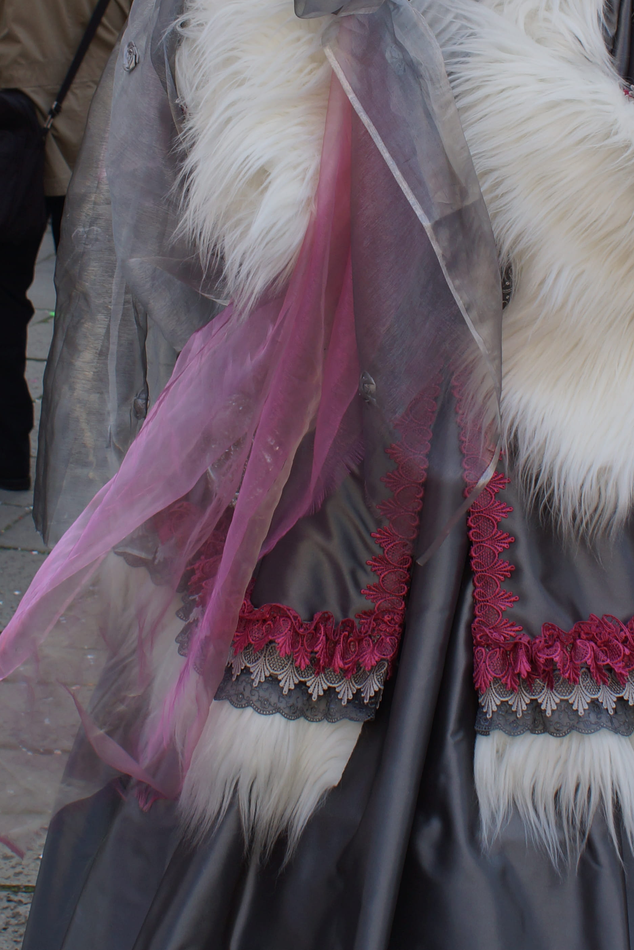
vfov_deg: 22.3
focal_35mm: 90
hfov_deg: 15.2
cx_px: 347
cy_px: 175
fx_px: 2377
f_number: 6.7
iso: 100
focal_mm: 28
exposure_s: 1/125
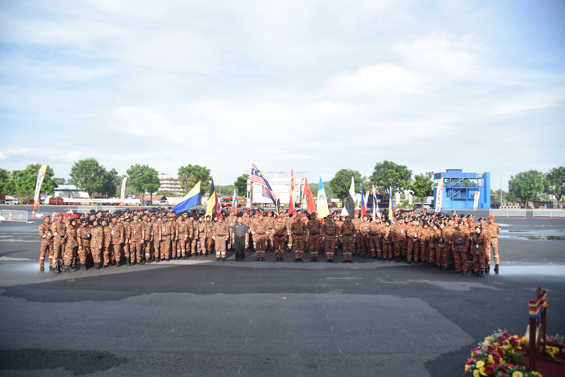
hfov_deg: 39.6
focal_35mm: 50
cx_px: 282
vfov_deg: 27.0
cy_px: 188
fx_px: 785
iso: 640
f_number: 4
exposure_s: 1/2500
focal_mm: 50
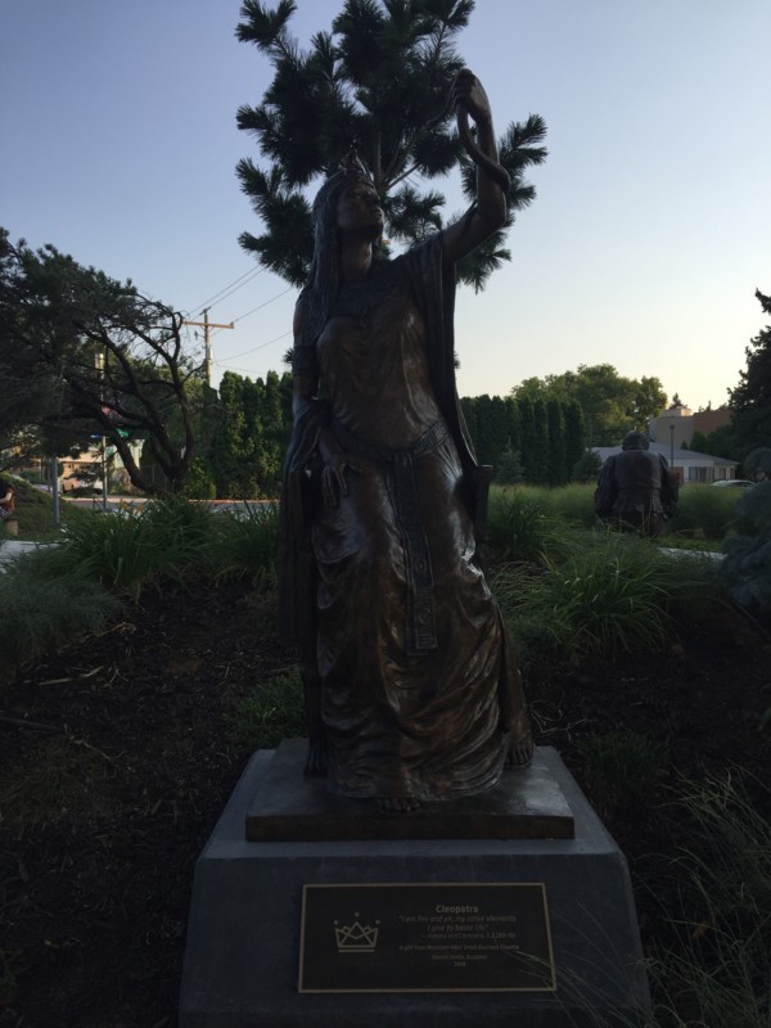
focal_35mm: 29
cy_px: 514
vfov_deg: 61.7
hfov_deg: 48.2
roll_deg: +0.4
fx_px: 861
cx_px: 386
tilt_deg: -1.6
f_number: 2.2
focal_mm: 4.15
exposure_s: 1/746
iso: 32
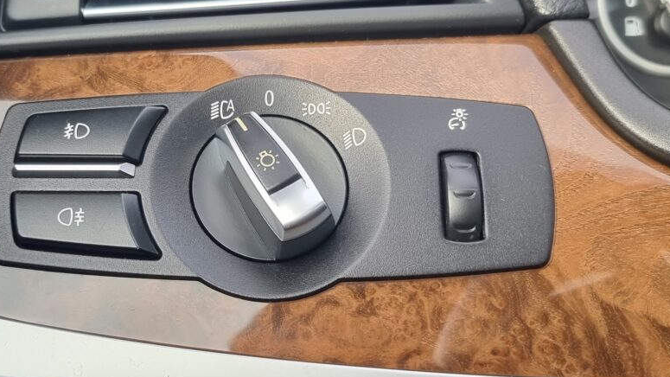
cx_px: 225
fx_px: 959
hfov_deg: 38.1
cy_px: 169
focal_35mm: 54
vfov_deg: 22.2
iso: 64
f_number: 1.8
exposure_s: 1/120
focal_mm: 6.7
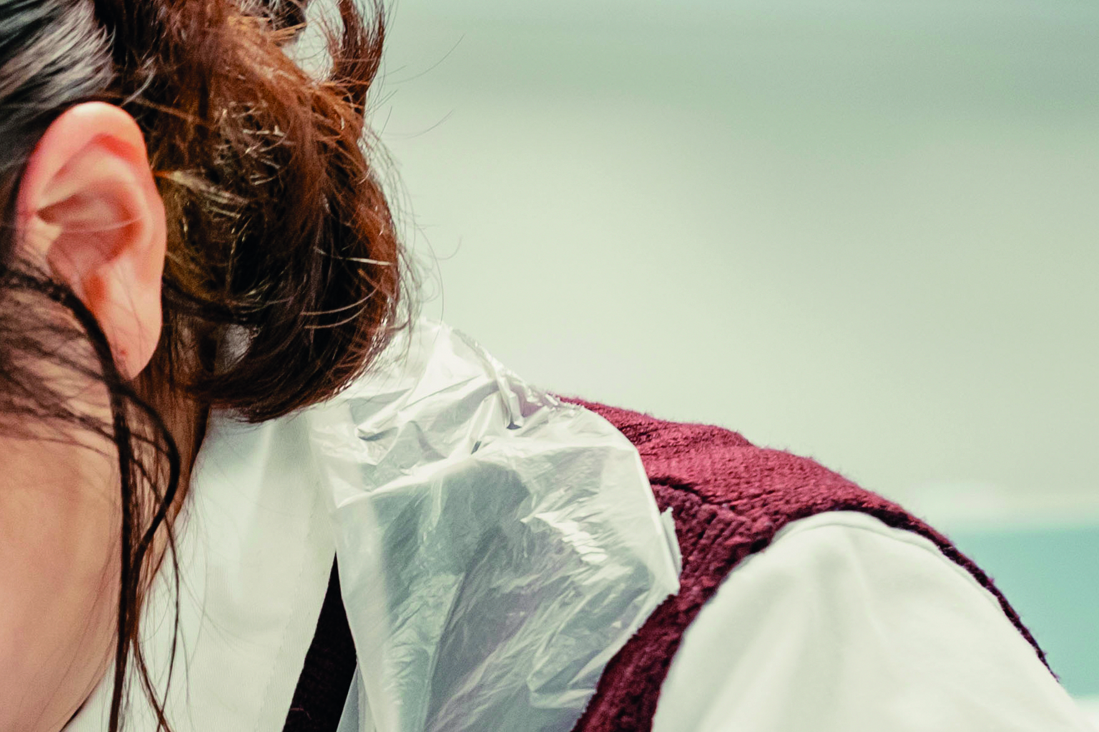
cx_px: -365
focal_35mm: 187
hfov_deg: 10.7
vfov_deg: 7.3
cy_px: 991
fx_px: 5707
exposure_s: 1/125
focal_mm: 55
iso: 1600
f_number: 4
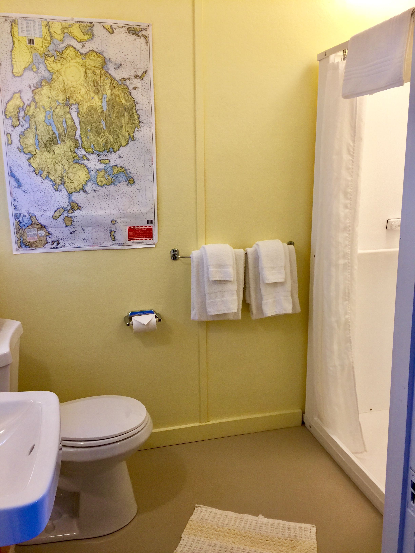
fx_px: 464
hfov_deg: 48.2
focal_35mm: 29
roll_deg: +0.6
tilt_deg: -11.7
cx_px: 208
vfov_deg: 61.7
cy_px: 276
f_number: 2.2
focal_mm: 4.15
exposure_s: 1/30
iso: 32
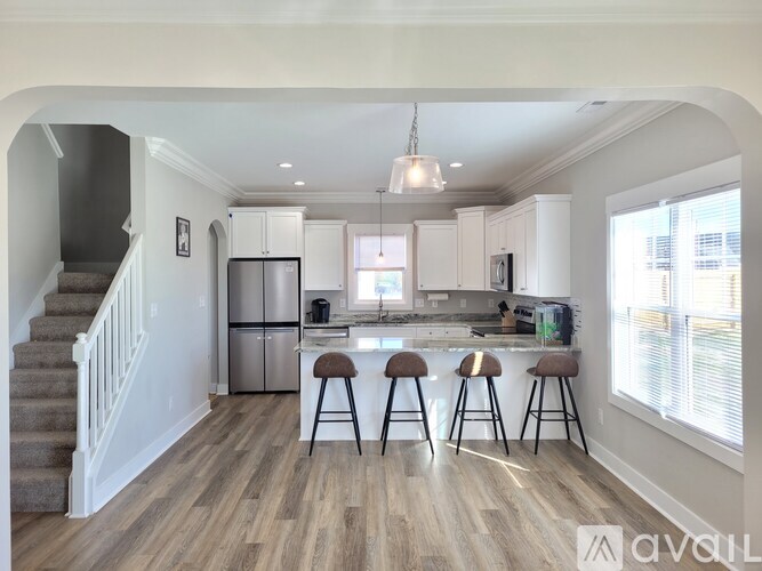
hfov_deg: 67.3
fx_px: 572
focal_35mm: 26
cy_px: 286
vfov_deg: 53.0
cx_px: 381
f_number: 1.8
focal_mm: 5.4
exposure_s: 1/120
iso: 80
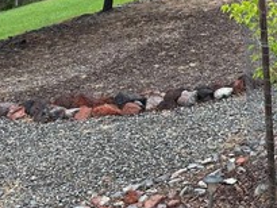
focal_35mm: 75
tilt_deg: -10.9
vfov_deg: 19.0
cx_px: 426
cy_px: -7
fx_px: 601
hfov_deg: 21.4
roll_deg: +0.7
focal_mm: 6.86
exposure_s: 1/962
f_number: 1.78
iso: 80
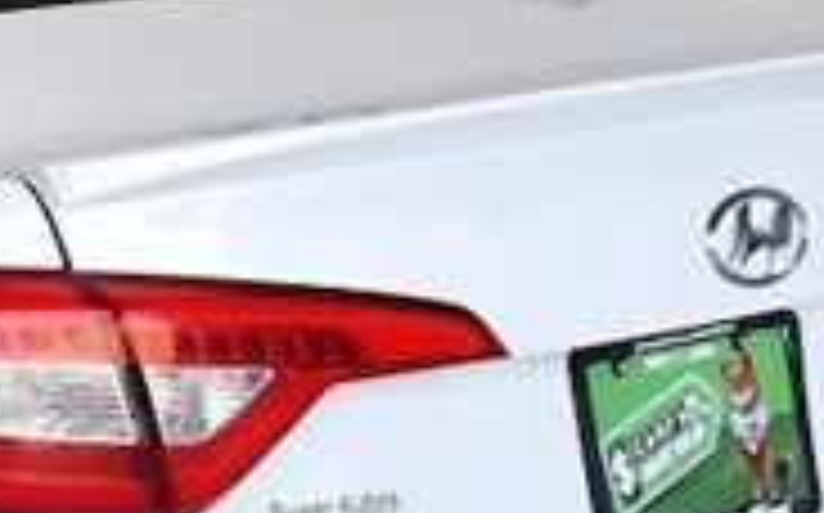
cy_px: 335
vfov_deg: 6.7
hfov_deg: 10.0
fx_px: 4353
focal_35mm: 194
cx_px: -829
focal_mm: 23
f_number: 5
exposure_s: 1/800
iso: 1000
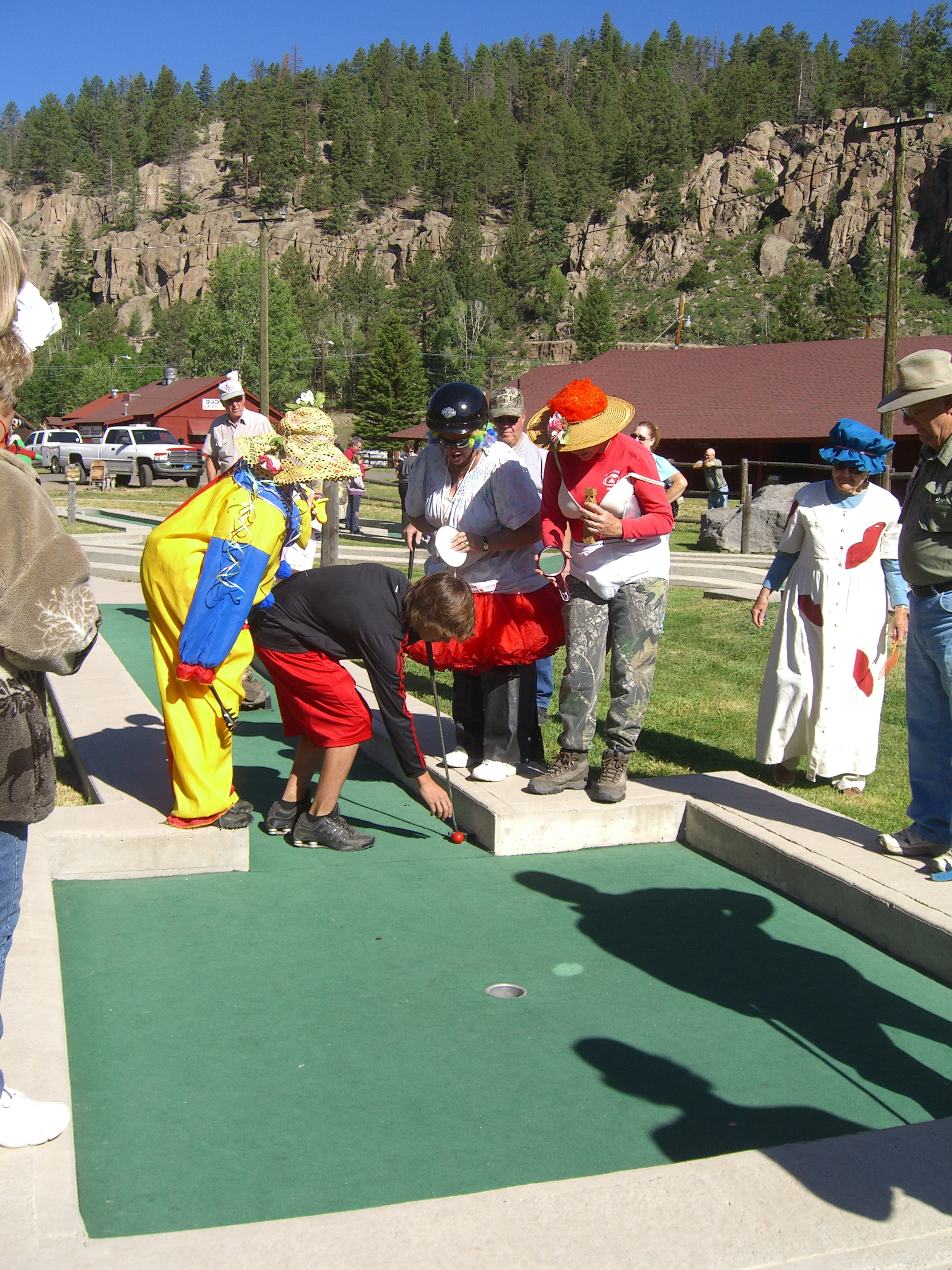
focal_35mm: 38
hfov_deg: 37.7
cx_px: 476
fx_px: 1393
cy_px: 635
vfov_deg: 49.0
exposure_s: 1/500
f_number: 4
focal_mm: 7.9
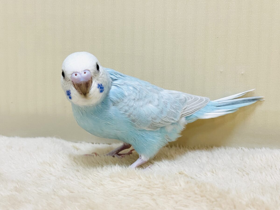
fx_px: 421
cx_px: 140
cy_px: 105
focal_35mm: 52
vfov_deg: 28.0
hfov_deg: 36.8
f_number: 2
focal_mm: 6
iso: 100
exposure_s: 1/105
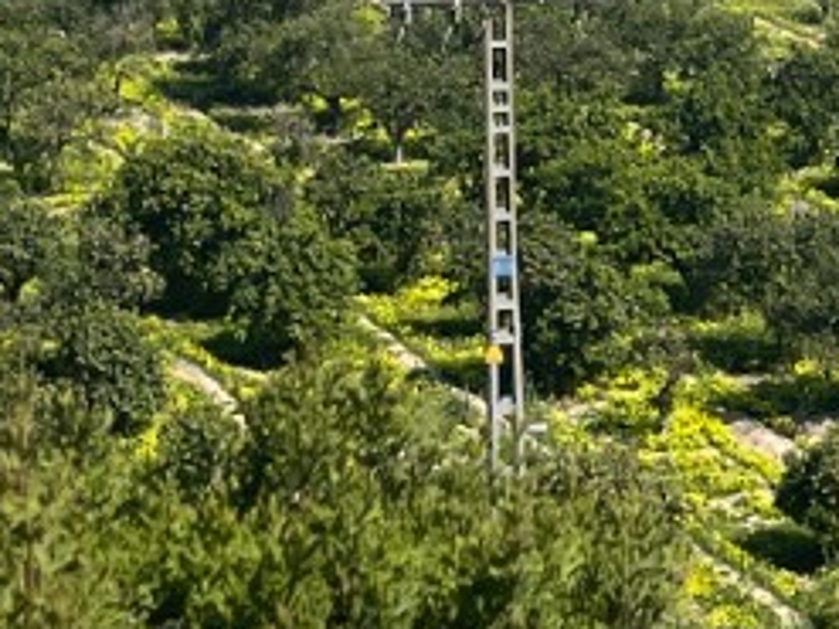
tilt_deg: +4.6
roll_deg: +0.5
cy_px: -986
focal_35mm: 162
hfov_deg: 12.2
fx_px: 3925
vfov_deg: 8.3
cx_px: 442
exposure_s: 1/4717
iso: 32
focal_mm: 5.1
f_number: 1.6
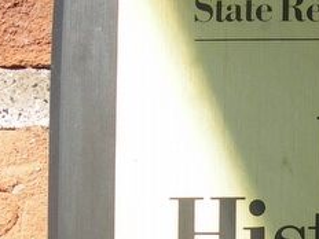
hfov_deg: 14.6
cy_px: 367
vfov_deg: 10.9
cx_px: 380
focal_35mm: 131
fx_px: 1207
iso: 50
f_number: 2.8
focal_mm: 7.8
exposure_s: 1/188
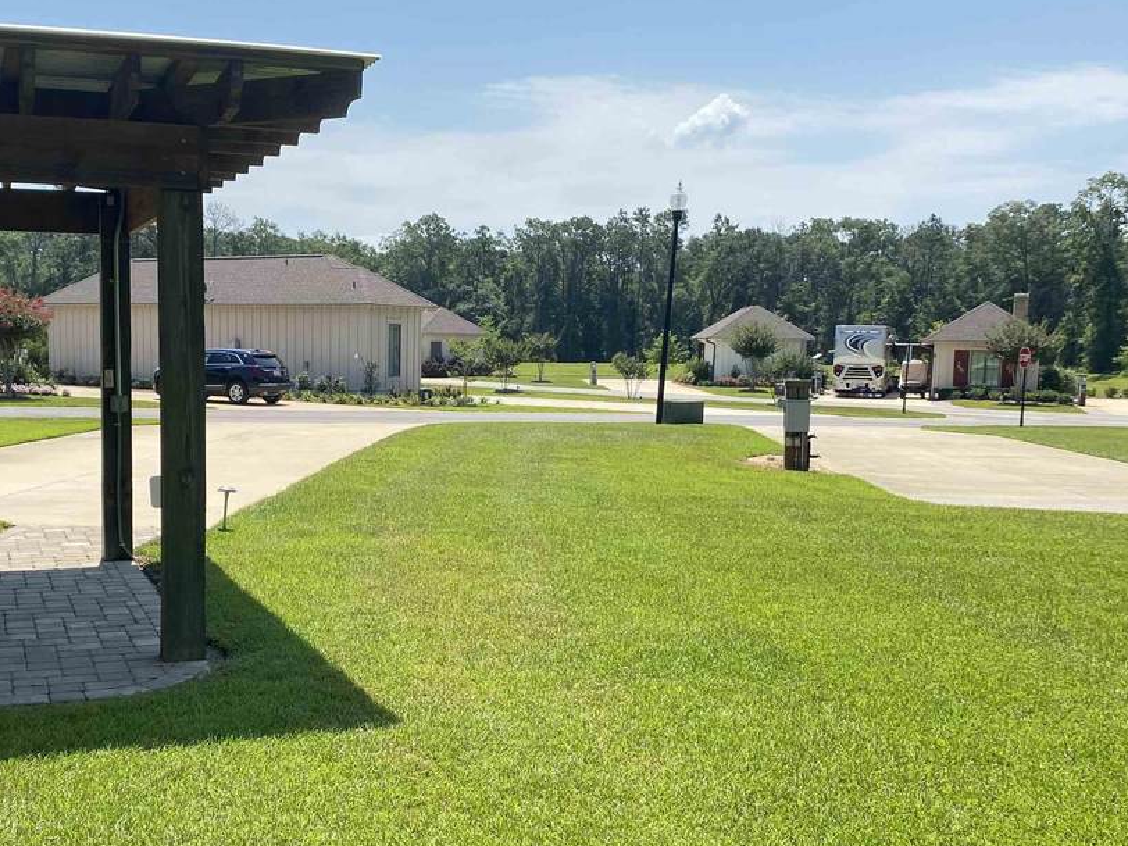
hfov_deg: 45.4
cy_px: 504
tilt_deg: -6.6
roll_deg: -0.6
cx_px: 420
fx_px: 1336
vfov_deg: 35.0
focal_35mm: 41
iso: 32
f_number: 1.8
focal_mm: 4.25
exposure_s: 1/2571
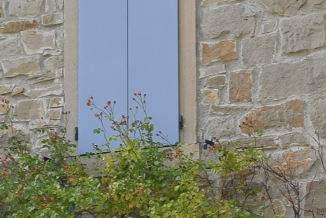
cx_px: 228
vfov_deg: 5.9
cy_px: 268
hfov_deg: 8.8
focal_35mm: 233
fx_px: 2111
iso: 100
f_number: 8
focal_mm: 24
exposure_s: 1/200
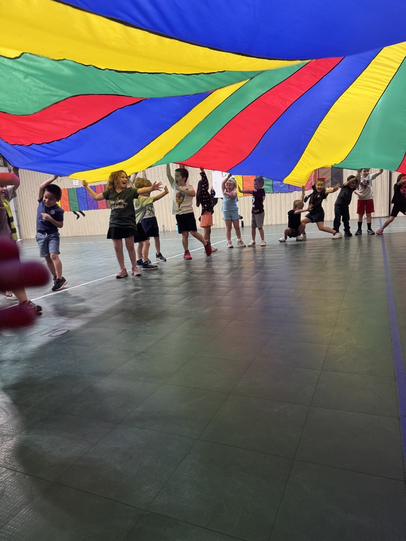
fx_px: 375
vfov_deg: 71.6
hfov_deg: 56.8
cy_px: 270
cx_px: 203
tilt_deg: -10.8
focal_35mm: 24
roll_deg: +6.4
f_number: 1.78
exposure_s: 1/60
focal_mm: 6.76
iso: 250
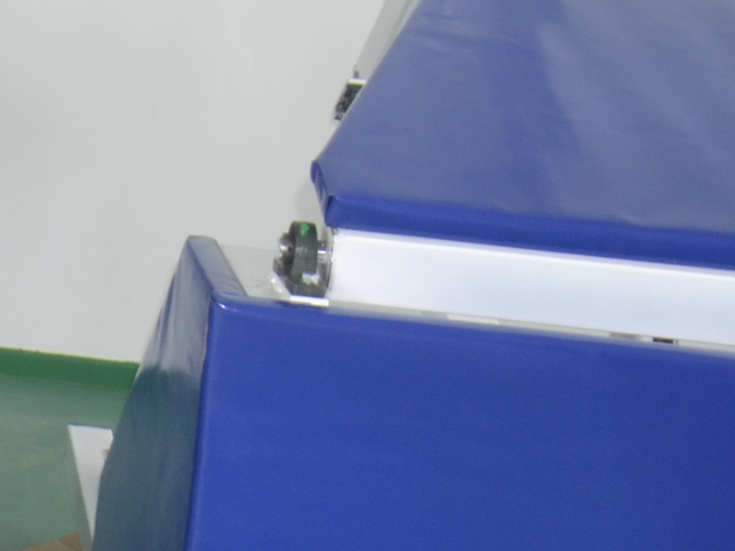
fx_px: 2356
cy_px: -327
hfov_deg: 14.3
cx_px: -805
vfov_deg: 12.5
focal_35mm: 111
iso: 400
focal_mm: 18
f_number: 3.5
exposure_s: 1/60
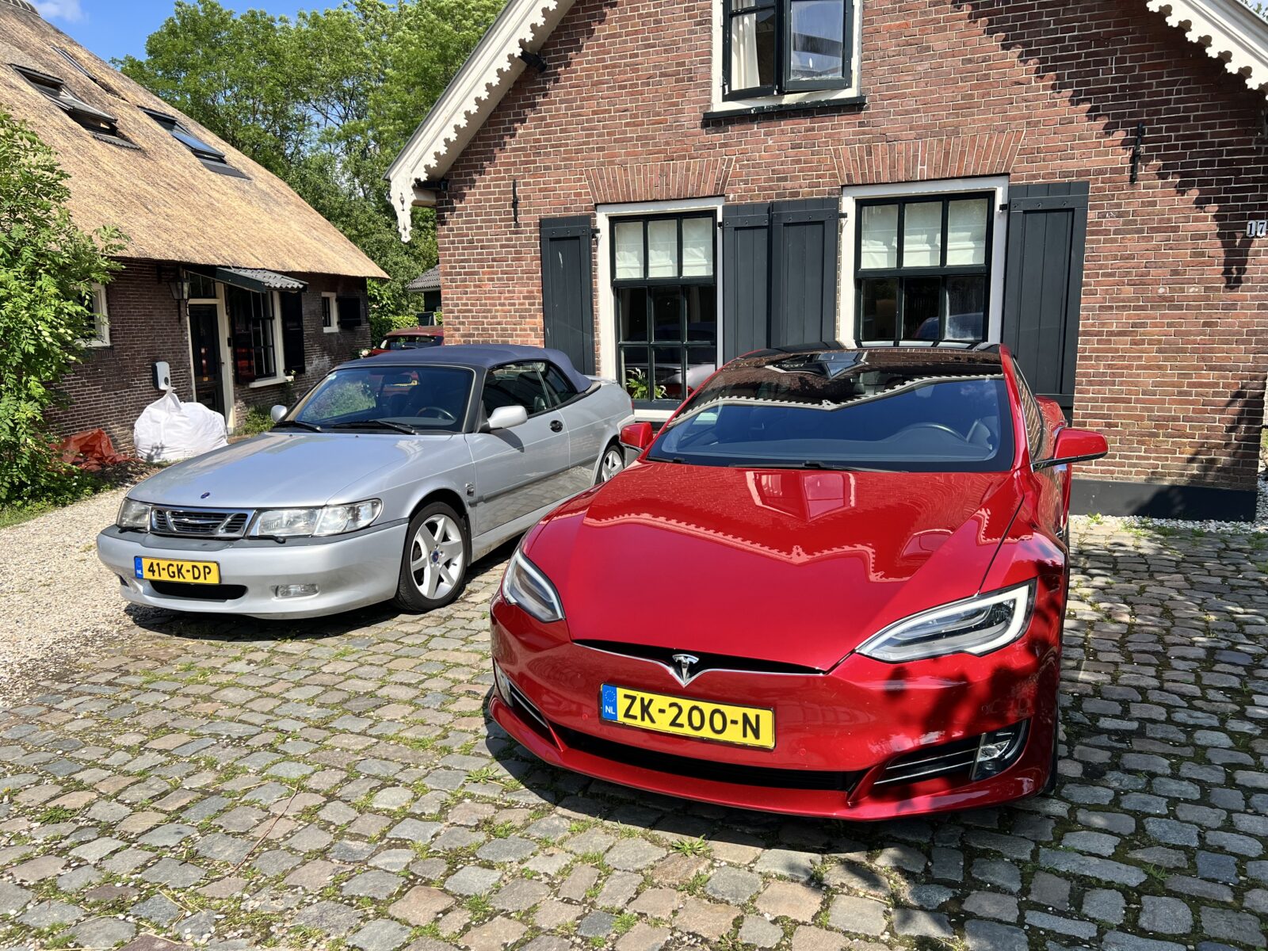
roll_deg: +1.4
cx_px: 634
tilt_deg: -10.7
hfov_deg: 67.3
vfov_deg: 53.1
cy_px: 476
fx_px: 952
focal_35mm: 26
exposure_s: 1/2994
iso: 50
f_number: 1.5
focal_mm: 5.7
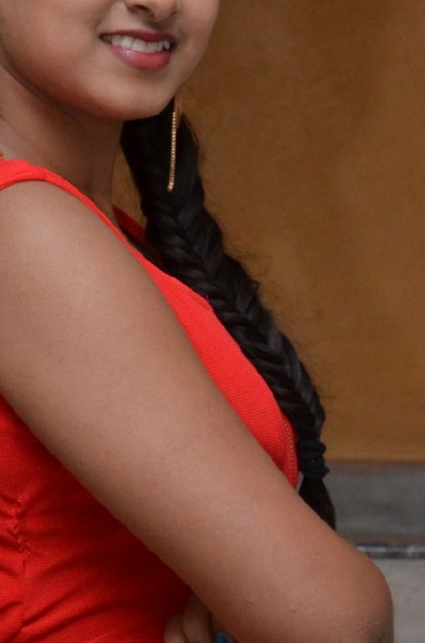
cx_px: 119
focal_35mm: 252
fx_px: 4487
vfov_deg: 8.2
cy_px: 398
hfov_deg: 5.4
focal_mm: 75
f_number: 8
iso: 1600
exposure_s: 1/125
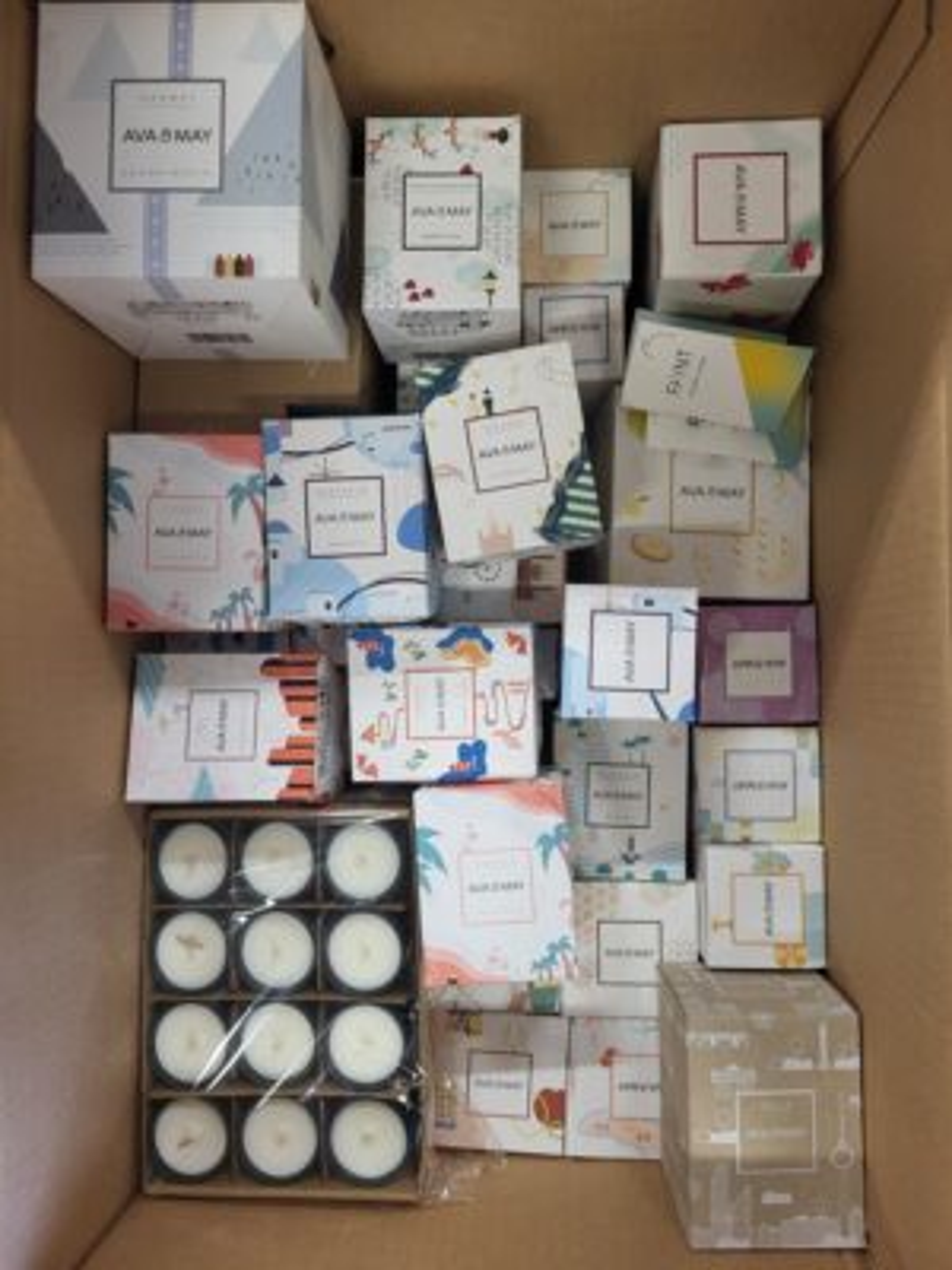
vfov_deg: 67.3
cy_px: 635
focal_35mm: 26
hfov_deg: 53.1
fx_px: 953
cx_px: 476
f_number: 1.8
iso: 320
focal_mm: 5.4
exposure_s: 1/100
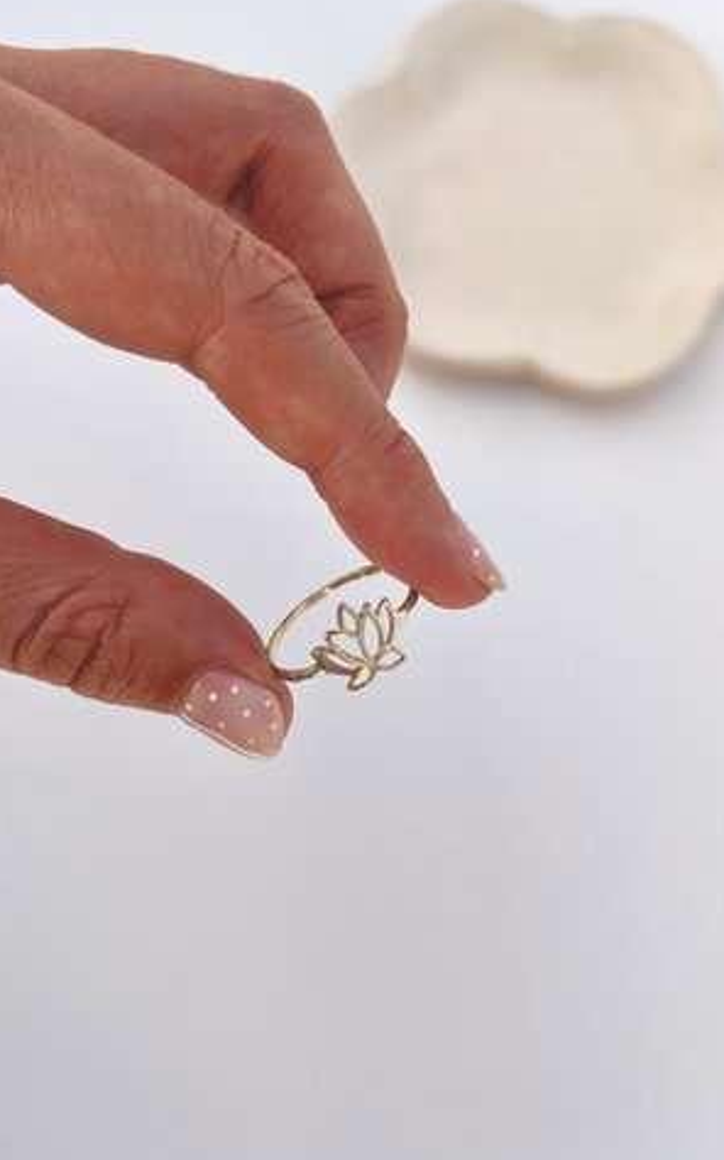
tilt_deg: -77.1
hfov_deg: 40.6
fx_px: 979
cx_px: 364
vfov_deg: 61.2
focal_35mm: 31
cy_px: 547
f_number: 1.5
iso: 50
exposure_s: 1/2841
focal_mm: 5.7
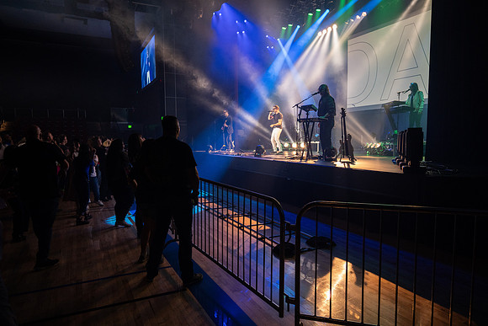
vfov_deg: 52.3
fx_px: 332
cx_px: 244
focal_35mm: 24
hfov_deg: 72.7
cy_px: 163
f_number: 4
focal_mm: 24
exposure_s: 1/200
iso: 1250
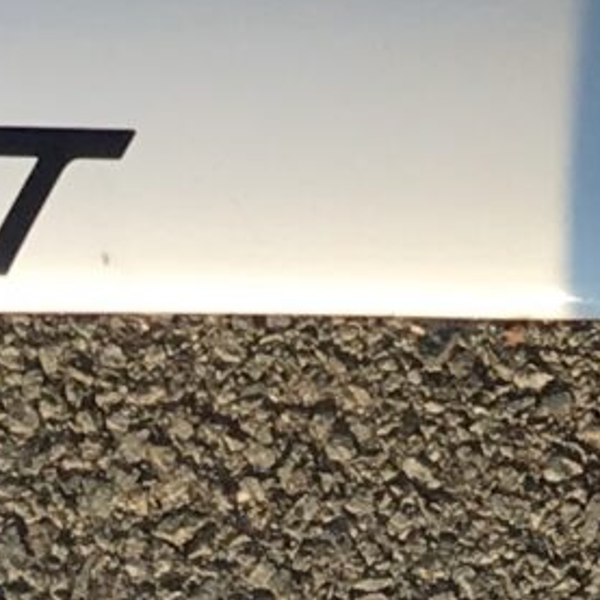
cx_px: 1113
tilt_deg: -54.0
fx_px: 4648
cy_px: -1094
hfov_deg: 7.2
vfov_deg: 6.8
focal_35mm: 237
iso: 25
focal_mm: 4.15
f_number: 2.2
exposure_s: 1/1026
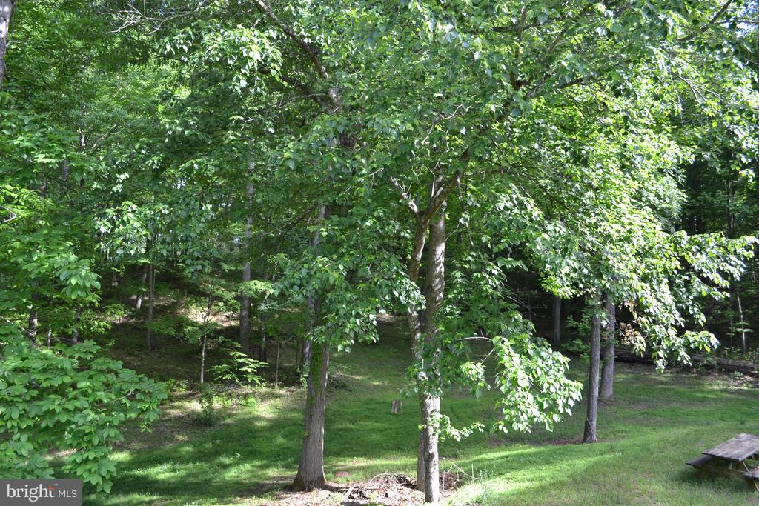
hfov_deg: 67.4
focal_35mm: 27
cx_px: 380
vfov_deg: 47.9
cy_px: 253
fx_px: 569
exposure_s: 1/125
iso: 250
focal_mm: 18
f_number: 5.6
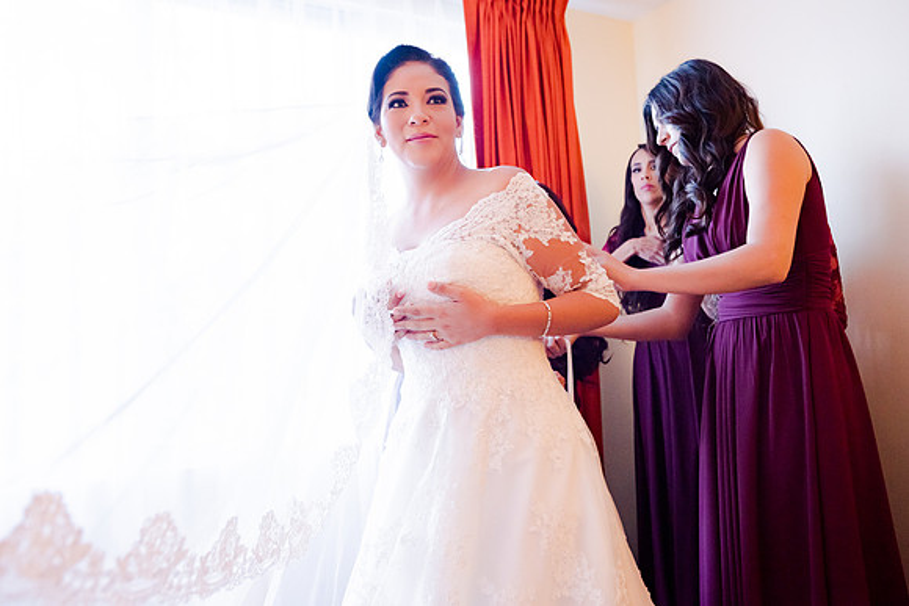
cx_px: 506
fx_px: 732
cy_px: 268
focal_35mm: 29
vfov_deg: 45.0
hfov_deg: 63.5
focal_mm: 26
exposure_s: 1/200
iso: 1600
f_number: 2.8
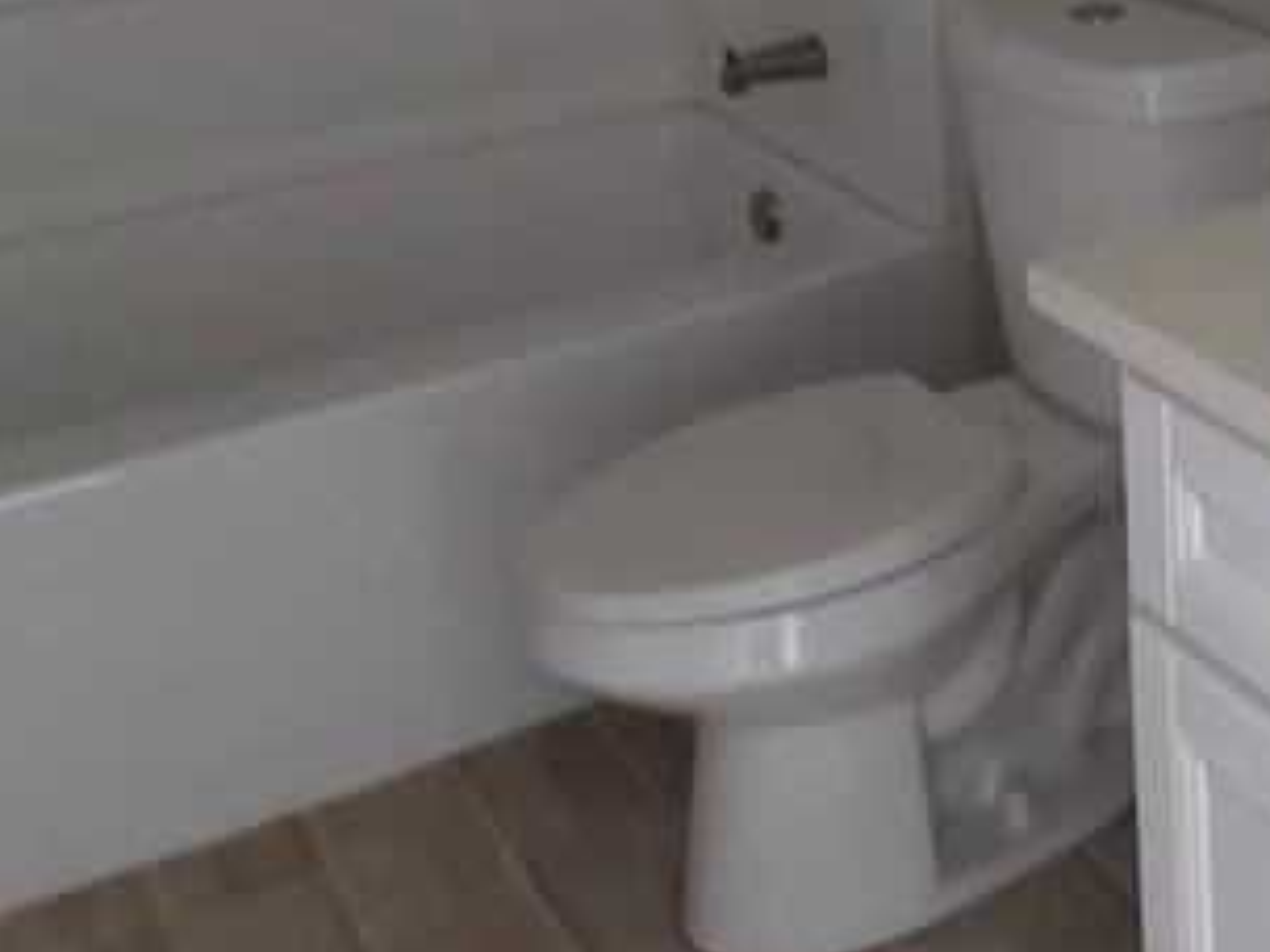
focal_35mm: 59
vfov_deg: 24.0
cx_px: 1195
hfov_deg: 30.9
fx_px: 2165
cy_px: 58
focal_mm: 2.91
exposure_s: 1/10
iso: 640
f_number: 1.9
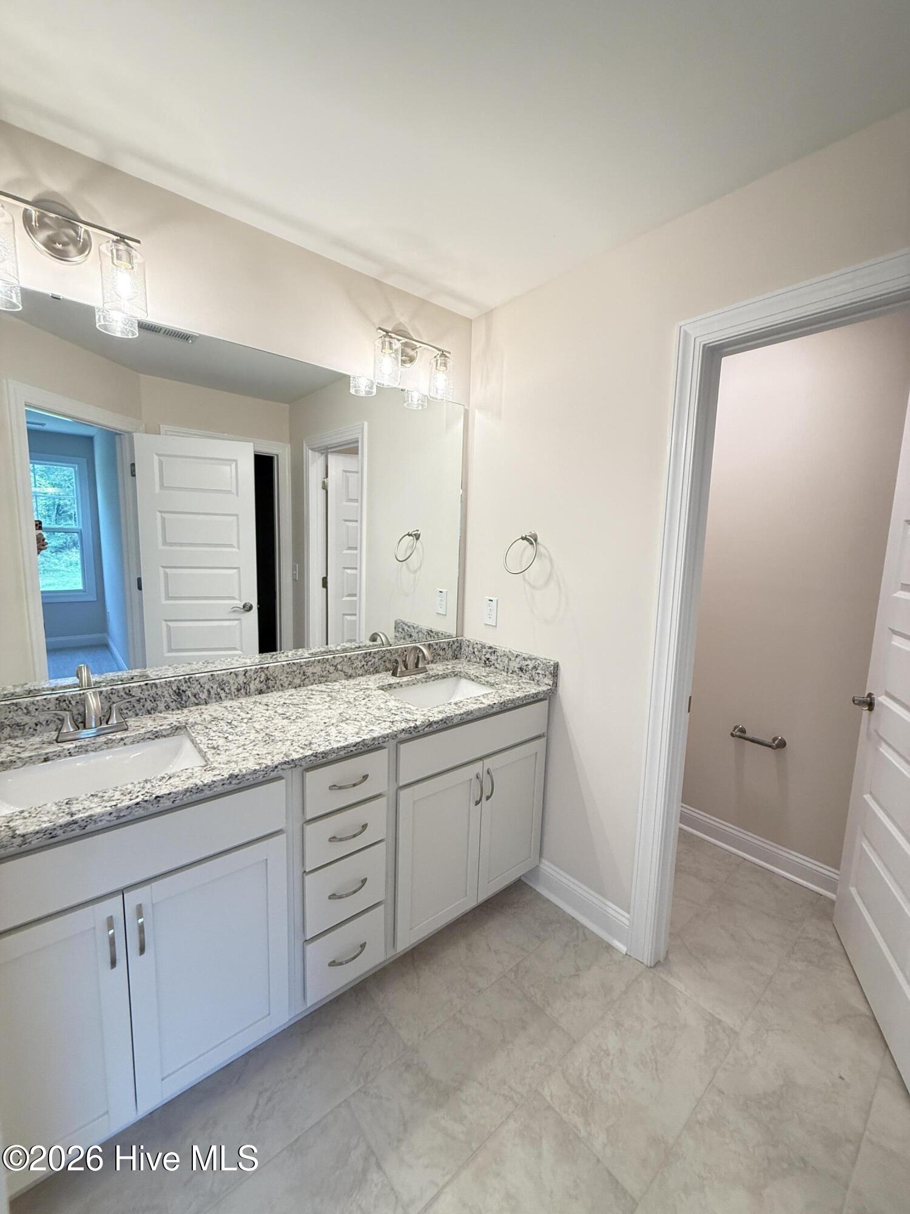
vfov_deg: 102.1
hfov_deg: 85.7
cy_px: 607
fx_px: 491
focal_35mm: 14
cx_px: 455
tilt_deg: -7.4
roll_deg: -2.0
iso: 250
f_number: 2.2
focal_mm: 2.22
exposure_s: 1/120
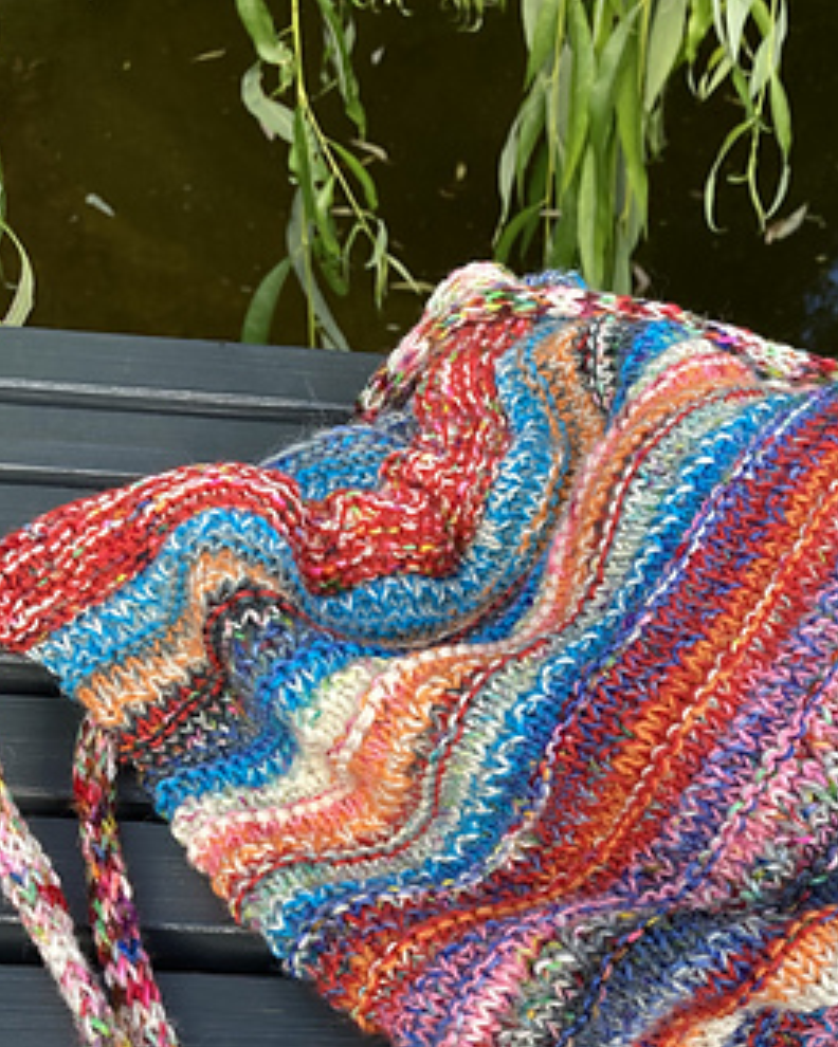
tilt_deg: -43.0
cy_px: 777
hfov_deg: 27.8
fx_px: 1643
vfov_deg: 34.7
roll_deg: -8.0
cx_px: 721
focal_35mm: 53
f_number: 1.8
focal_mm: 3.99
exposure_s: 1/121
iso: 25
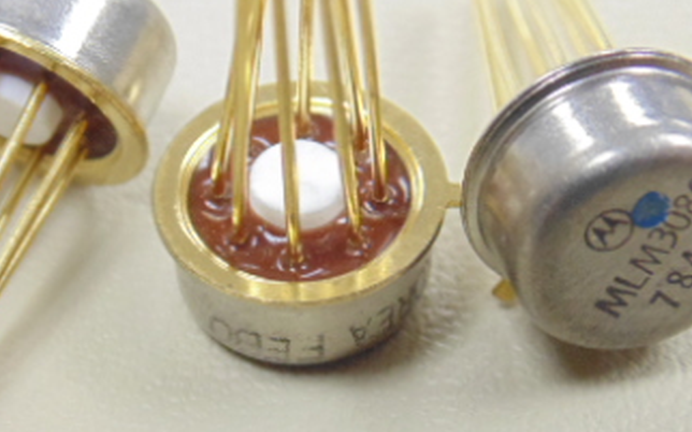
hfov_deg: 15.3
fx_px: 2583
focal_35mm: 137
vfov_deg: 9.6
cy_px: 279
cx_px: 286
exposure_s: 1/30
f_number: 4.1
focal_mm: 11.7
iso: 320
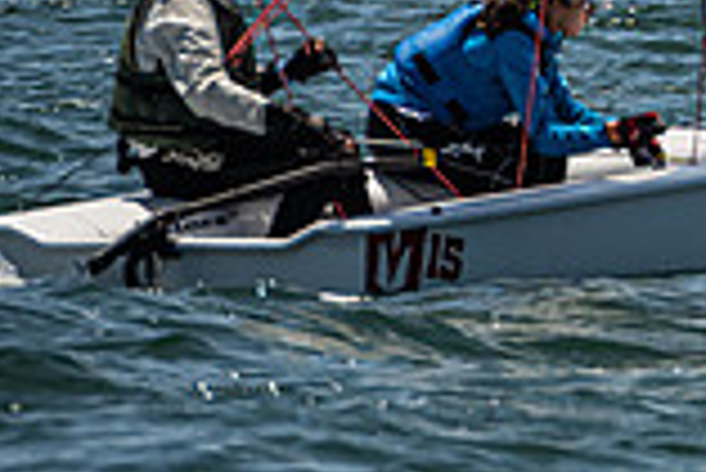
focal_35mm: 1173
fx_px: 23025
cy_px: -394
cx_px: 1544
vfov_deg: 1.2
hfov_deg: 1.8
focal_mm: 240
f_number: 8
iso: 400
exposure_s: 1/3200
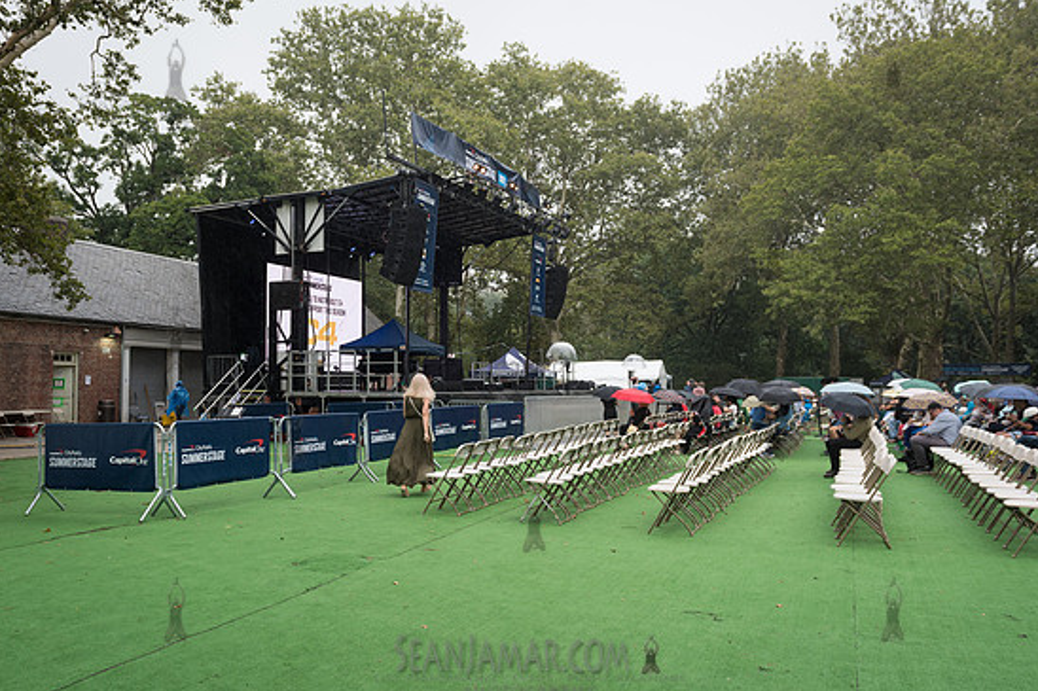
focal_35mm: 30
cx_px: 435
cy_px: 354
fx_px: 865
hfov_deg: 61.6
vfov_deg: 43.6
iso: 160
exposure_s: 1/250
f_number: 4.5
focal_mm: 24
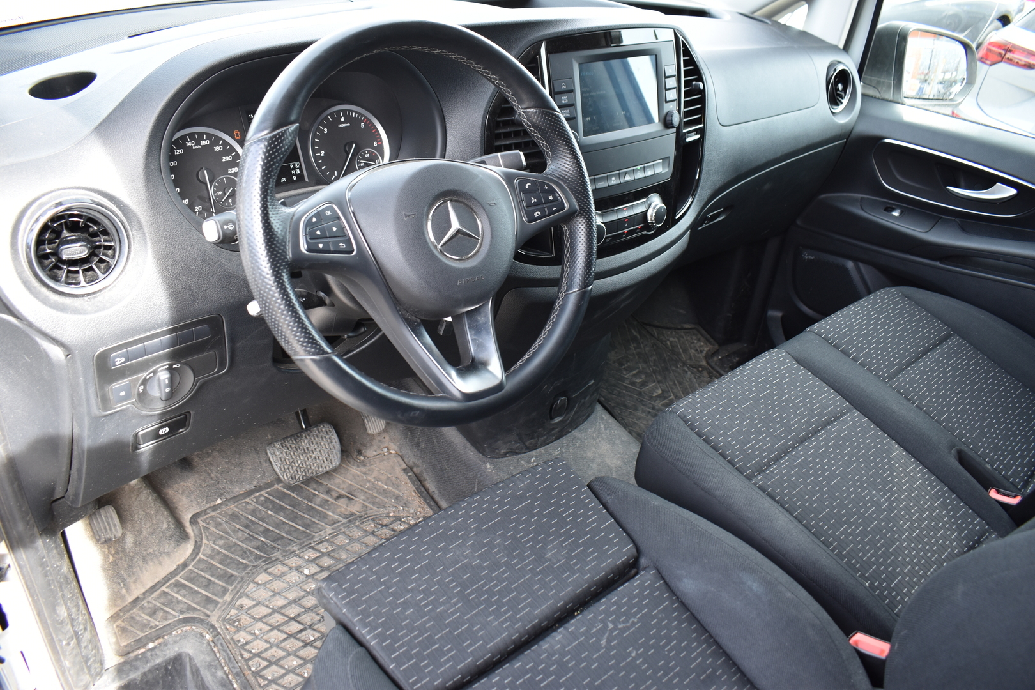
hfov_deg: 67.4
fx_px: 776
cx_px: 518
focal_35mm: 27
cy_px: 345
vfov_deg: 47.9
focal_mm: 18
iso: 400
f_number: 5.6
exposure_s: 1/125
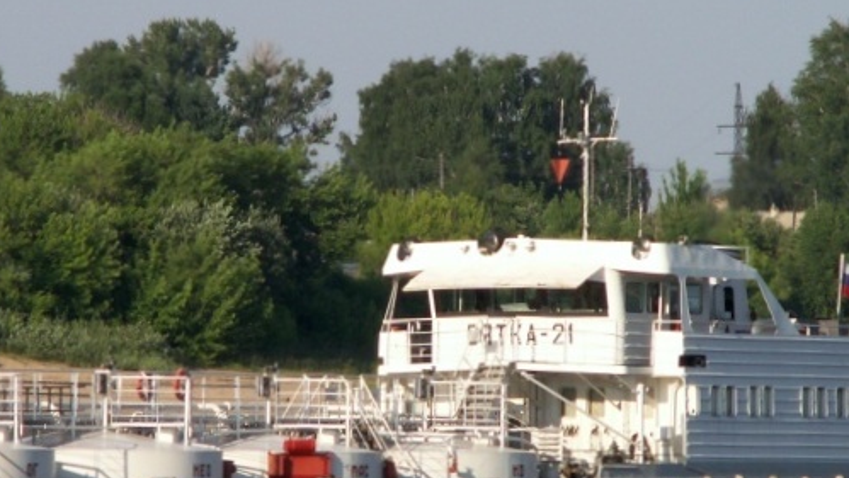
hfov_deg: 4.4
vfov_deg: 2.5
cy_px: 262
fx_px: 11079
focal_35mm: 492
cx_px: 329
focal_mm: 37.29
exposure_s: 1/400
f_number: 5.6
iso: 50
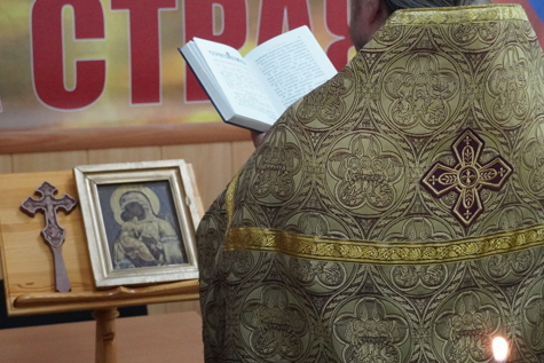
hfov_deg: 24.5
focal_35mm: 83
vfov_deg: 16.5
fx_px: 1251
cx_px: 215
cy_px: 112
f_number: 4.5
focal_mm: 35
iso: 6400
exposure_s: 1/160
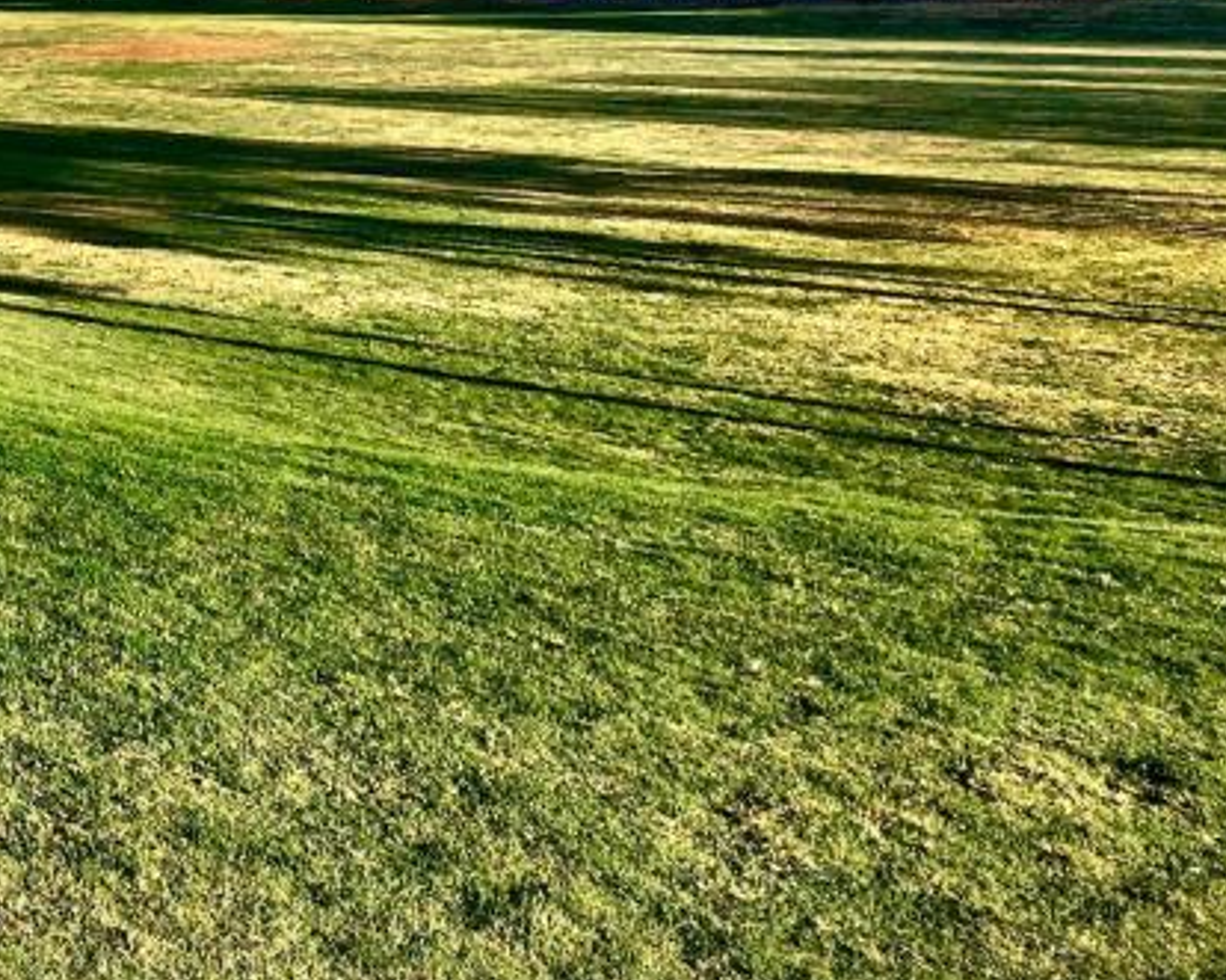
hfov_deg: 24.5
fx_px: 2539
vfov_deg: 21.2
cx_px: -258
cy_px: 50
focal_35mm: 70
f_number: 2.2
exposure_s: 1/1131
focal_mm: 4.15
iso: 25
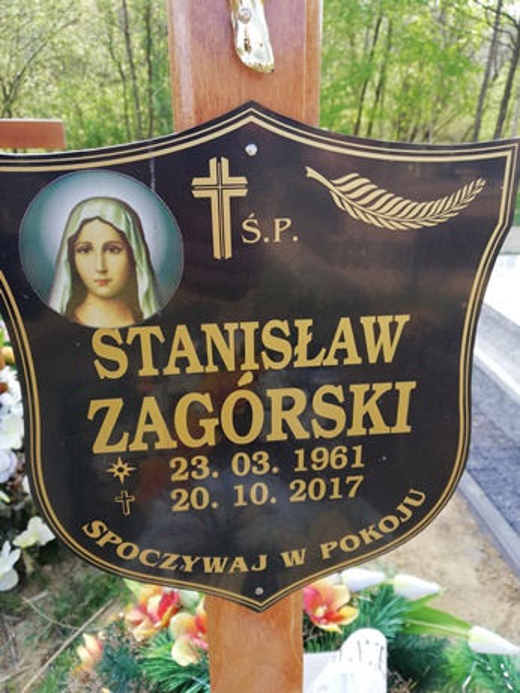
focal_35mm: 27
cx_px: 260
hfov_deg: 51.4
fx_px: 541
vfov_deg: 65.3
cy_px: 346
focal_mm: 3.81
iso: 50
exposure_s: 1/141
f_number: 2.2
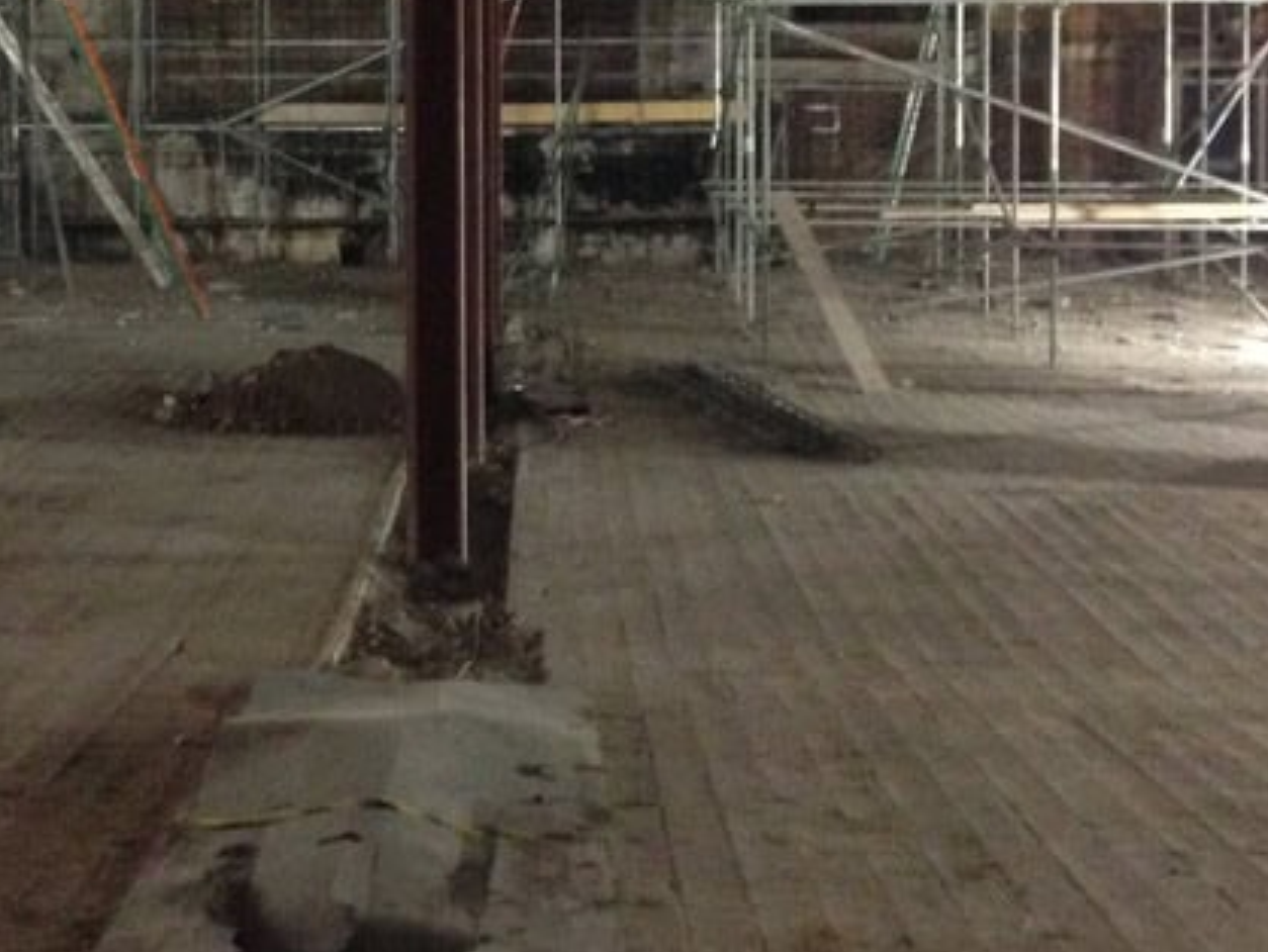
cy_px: 108
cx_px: 267
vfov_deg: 20.4
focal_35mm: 71
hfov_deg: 26.9
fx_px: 2602
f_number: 2.4
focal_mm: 4.1
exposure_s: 1/15
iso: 800
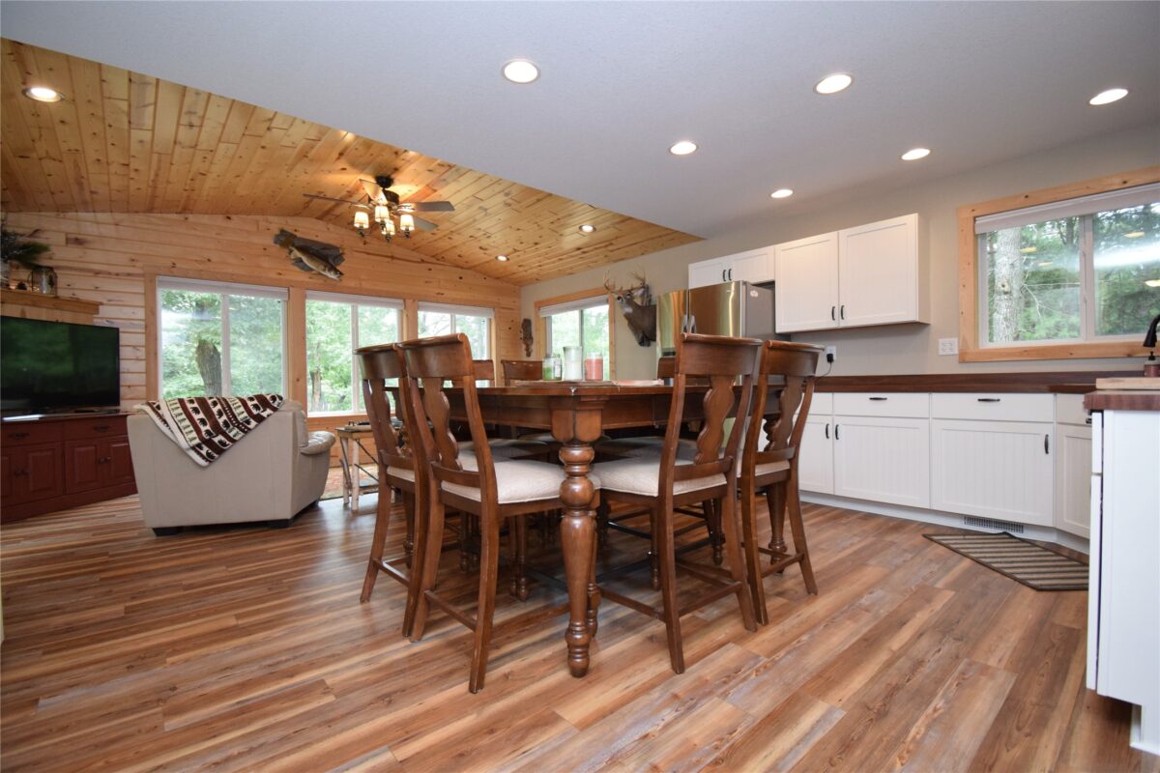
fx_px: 483
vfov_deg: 77.3
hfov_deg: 100.4
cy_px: 386
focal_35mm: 15
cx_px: 580
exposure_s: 1/60
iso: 1600
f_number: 4.5
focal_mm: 10
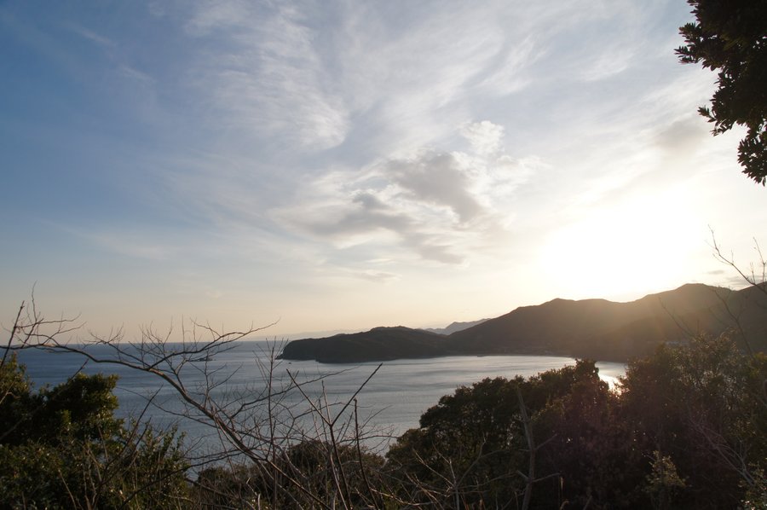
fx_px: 575
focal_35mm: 27
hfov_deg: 67.4
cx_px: 384
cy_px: 255
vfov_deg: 47.8
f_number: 8
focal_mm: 18
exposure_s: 1/640
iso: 200
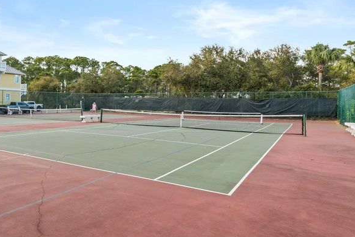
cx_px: 113
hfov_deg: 63.5
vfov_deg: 46.3
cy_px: 107
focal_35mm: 28
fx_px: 276
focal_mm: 16
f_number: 13
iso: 400
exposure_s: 1/80
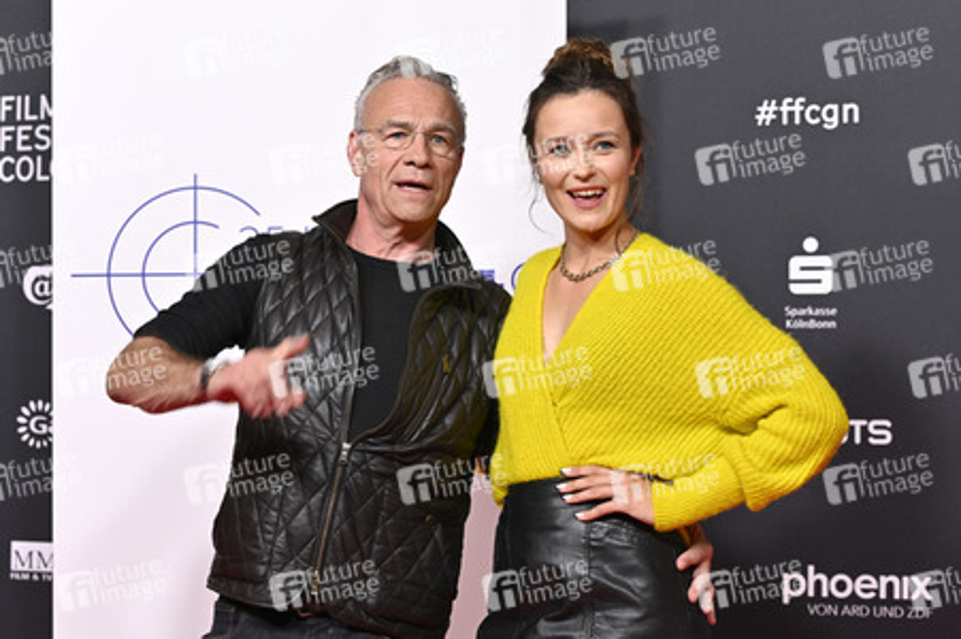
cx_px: 480
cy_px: 320
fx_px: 1867
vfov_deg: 19.4
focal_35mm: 70
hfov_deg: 28.9
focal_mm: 70
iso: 1000
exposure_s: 1/200
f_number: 5
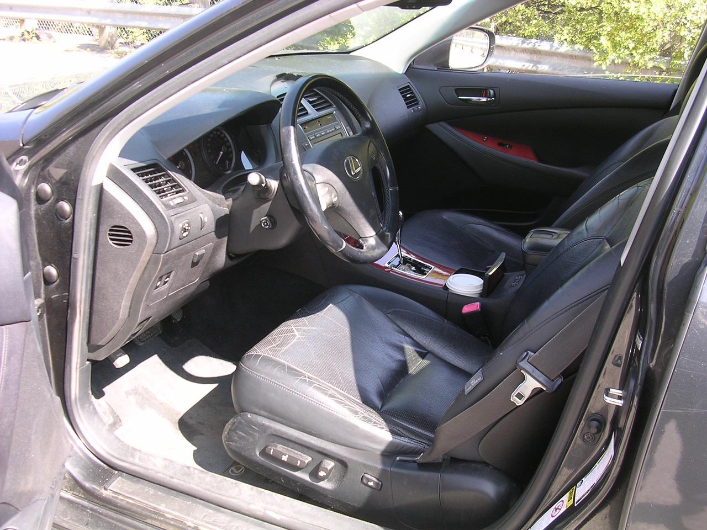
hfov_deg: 49.0
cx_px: 354
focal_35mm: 38
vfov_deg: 37.7
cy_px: 265
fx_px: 776
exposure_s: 1/96.9
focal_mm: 5.8
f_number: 2.8
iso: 100
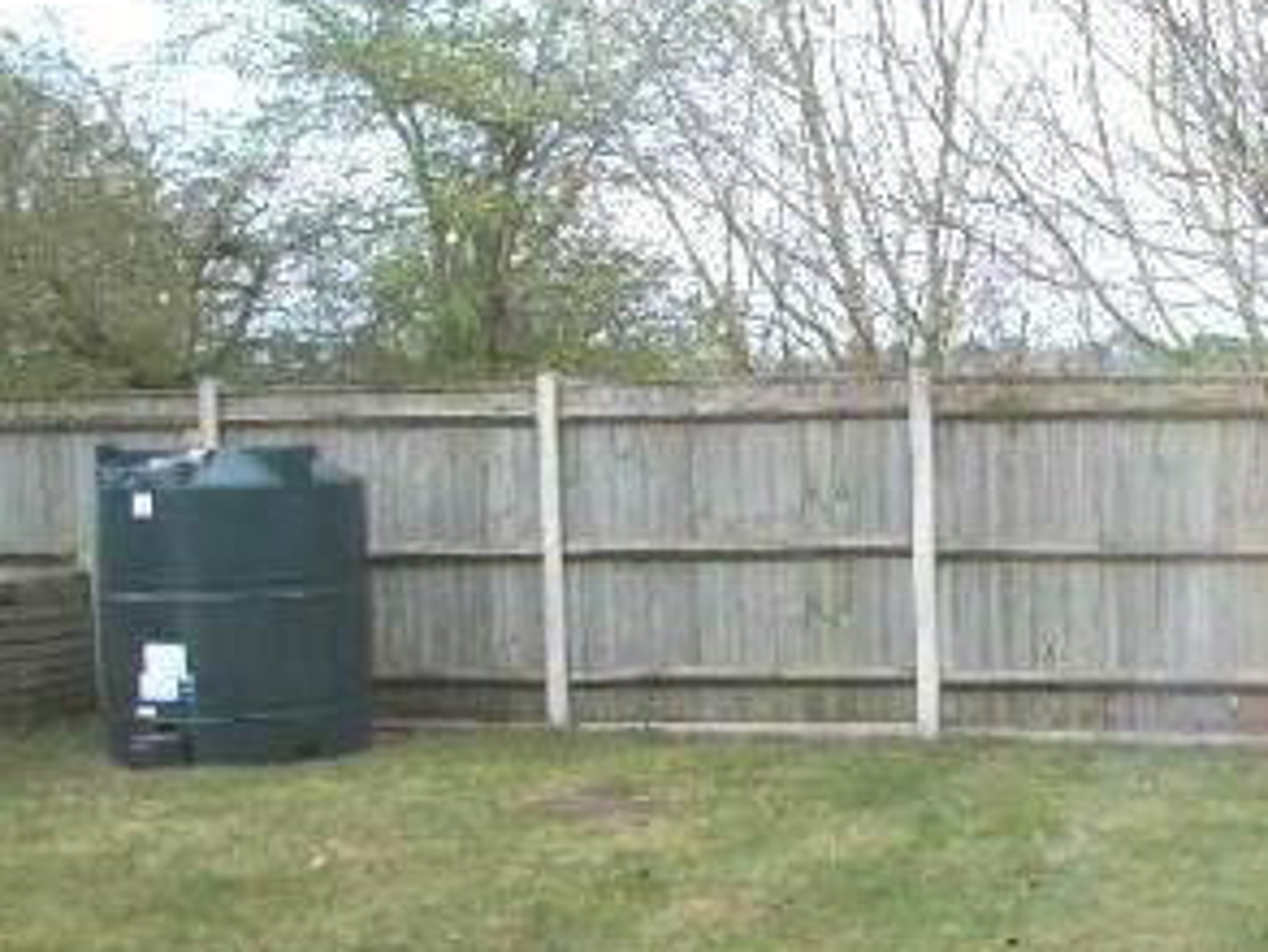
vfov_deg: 22.1
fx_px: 2419
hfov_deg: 28.1
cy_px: 692
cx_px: 1186
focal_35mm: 66
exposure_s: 1/200
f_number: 3.1
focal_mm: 6.3
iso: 80
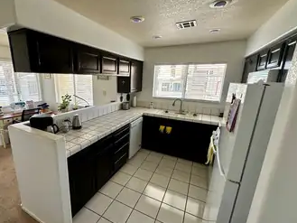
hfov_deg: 90.1
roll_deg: -1.5
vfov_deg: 74.7
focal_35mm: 17
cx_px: 123
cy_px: 115
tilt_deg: -12.5
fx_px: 146
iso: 50
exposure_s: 1/99
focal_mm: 2.22
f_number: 2.2
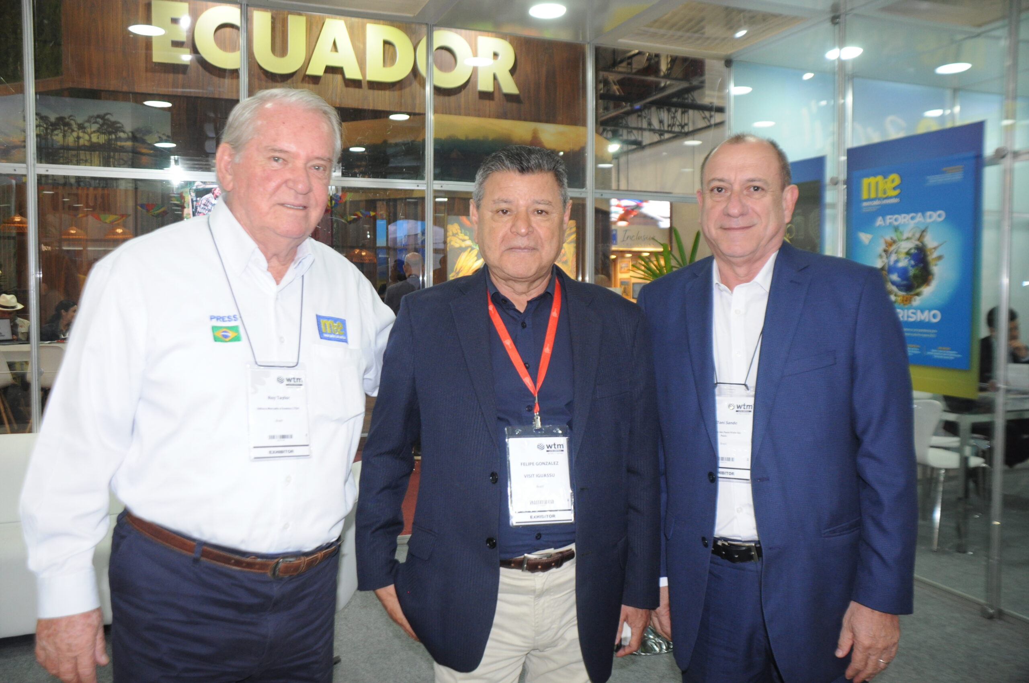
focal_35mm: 30
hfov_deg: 62.0
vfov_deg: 43.5
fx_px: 856
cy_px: 342
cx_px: 514
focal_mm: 20
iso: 800
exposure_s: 1/60
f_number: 4
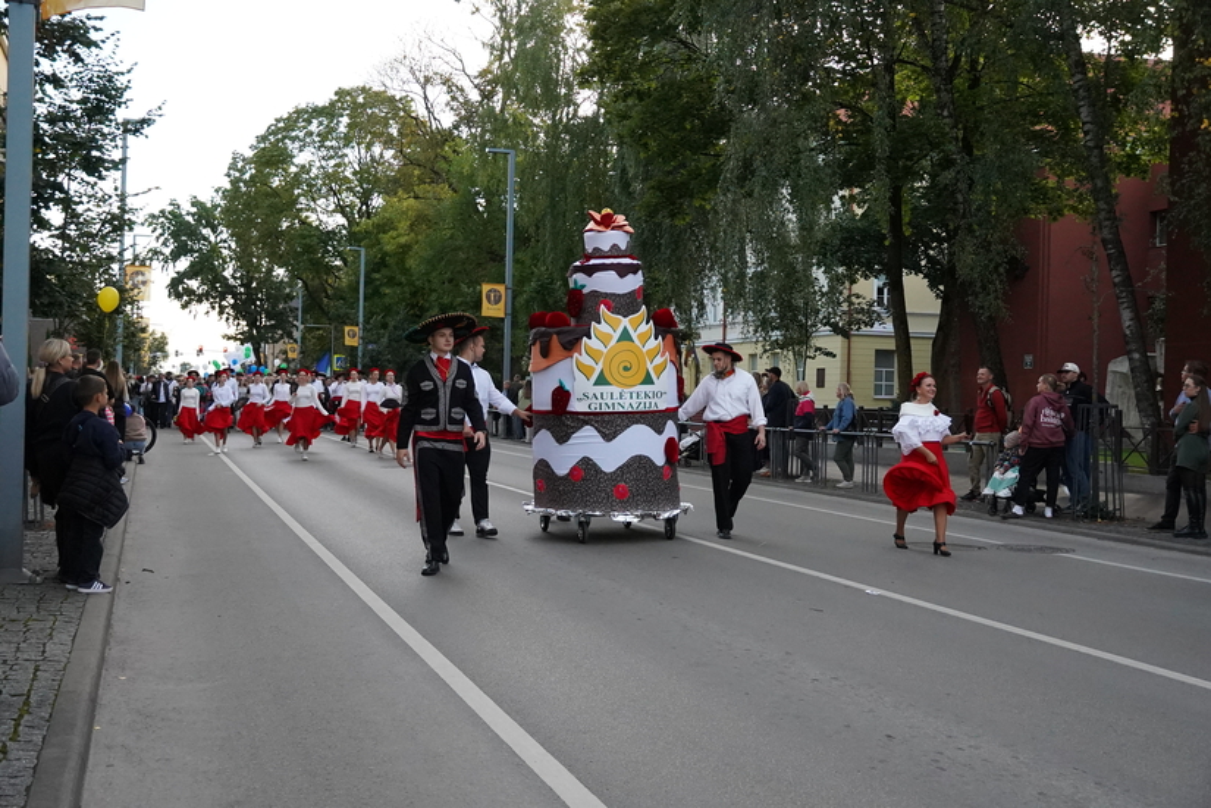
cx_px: 606
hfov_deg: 45.4
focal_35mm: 43
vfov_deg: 31.2
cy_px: 404
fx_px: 1446
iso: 5000
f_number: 4.5
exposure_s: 1/2000
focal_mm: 29
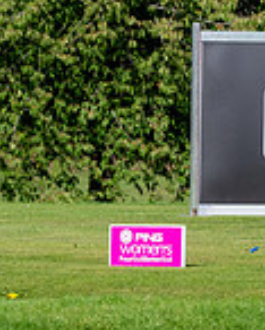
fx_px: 3653
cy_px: -88
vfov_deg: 5.2
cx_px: 587
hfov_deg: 4.1
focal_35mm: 373
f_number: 9
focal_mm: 67
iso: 320
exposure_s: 1/1000
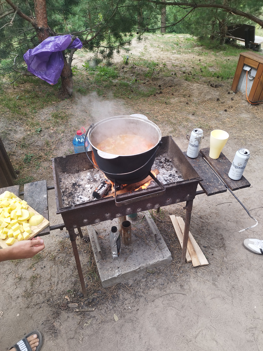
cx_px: 132
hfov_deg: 56.8
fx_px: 243
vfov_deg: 71.6
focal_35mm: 24
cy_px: 176
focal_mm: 5.89
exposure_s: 1/117
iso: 50
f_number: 1.89
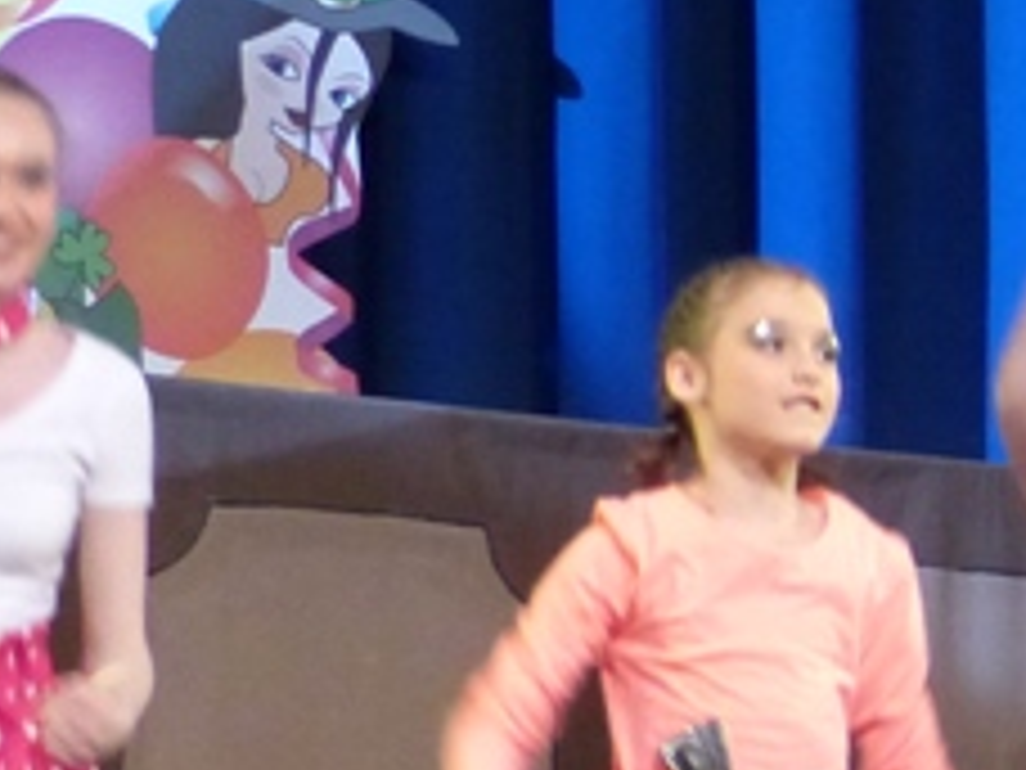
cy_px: 608
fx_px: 7647
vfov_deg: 5.8
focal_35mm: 258
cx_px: 2394
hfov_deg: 7.2
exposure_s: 1/30
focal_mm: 8.7
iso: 400
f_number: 2.8
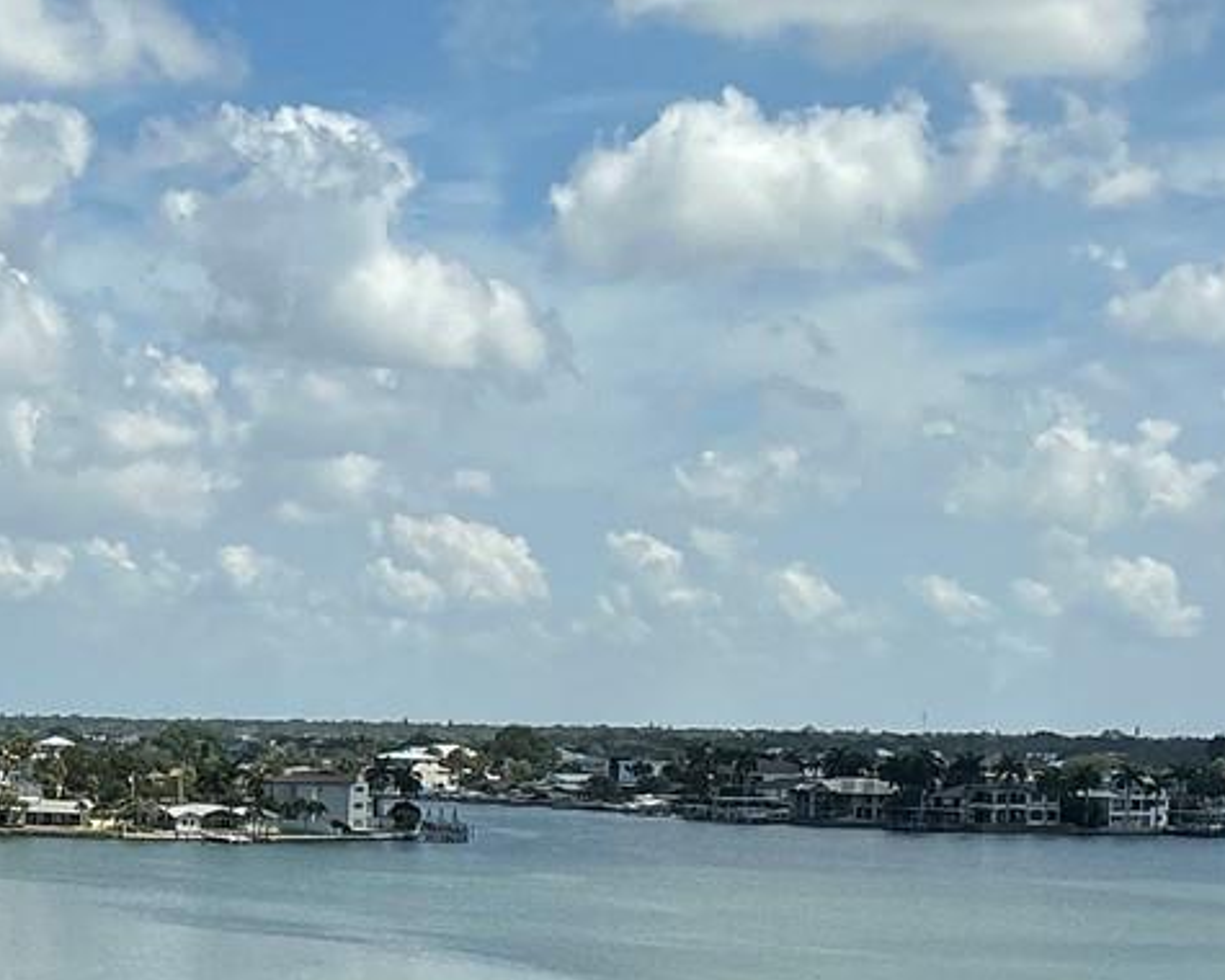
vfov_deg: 16.5
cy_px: 885
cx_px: -26
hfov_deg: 20.1
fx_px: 3335
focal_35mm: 92
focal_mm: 3
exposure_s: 1/2320
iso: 25
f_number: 1.8
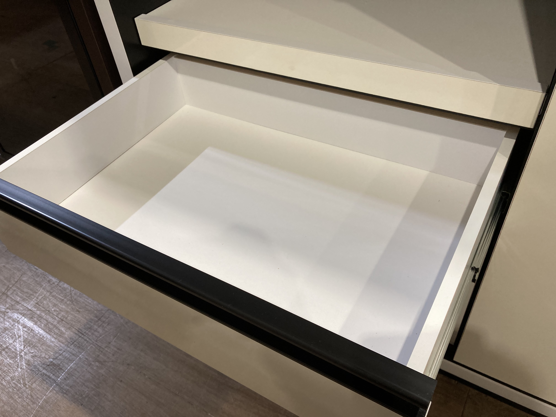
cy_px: 208
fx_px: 450
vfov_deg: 49.7
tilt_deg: -43.3
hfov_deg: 63.4
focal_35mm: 28
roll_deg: +6.2
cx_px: 278
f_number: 1.8
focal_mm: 3.99
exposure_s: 1/50
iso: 100
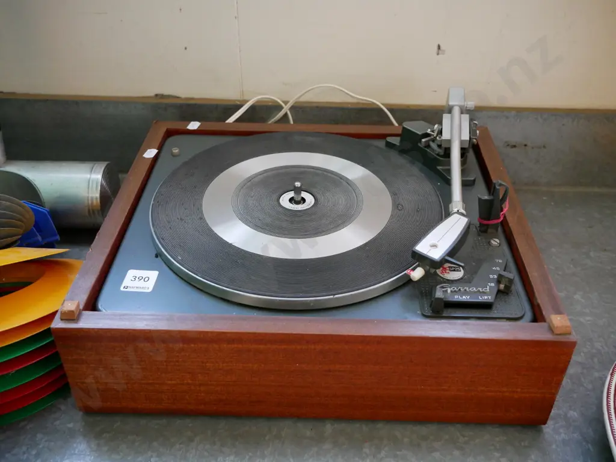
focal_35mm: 34
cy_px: 231
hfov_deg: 54.0
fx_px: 605
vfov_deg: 41.8
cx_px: 308
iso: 1600
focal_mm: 17
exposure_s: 1/60
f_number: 4
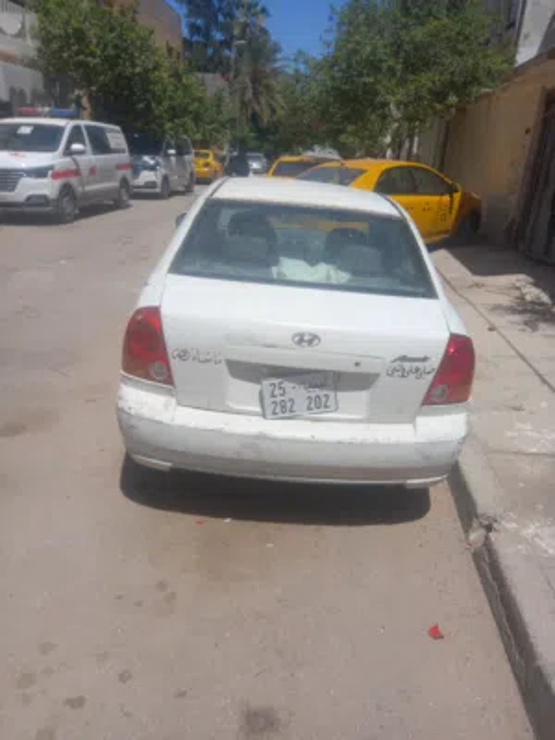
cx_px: 278
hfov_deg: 54.9
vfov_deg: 69.4
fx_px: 534
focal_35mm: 25
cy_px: 370
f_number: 2
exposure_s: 1/1416
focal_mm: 4.6
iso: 25
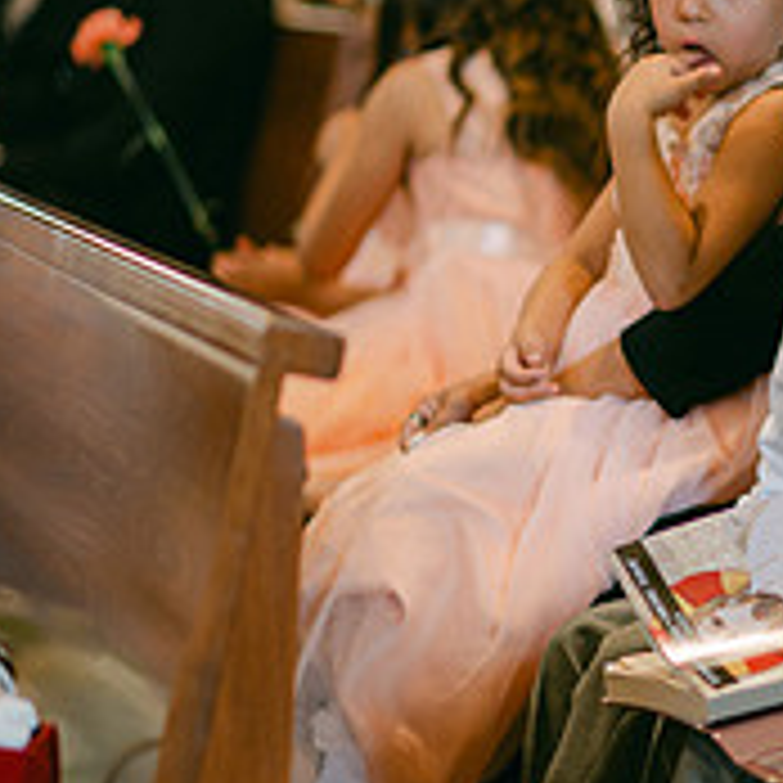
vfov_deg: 7.3
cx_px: 1138
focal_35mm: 241
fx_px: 6167
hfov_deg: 7.2
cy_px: 450
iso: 320
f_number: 1.8
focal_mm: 85
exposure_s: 1/125
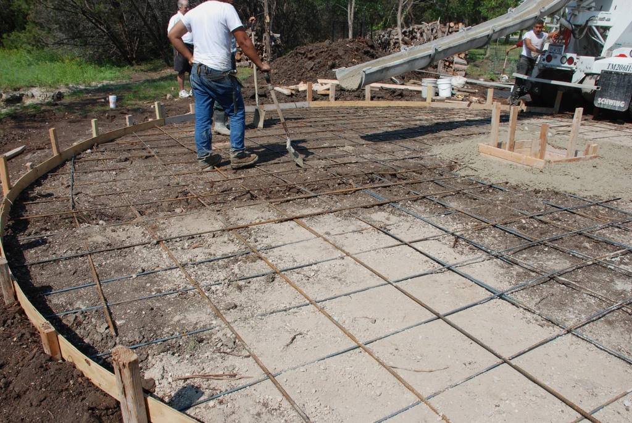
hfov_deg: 61.9
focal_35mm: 30
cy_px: 212
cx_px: 316
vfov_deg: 43.7
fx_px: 527
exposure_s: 1/250
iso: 100
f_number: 8
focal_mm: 20
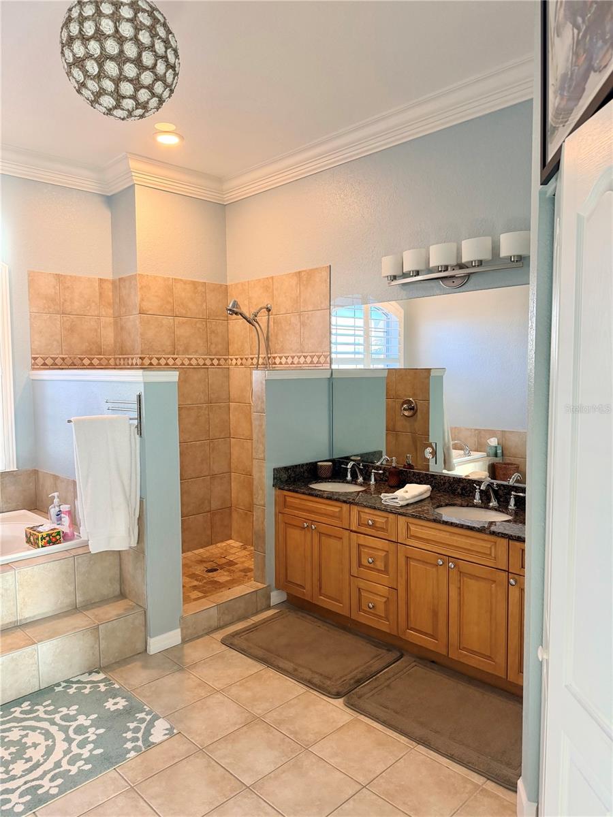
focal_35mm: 24
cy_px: 408
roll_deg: +0.2
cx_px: 306
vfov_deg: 71.6
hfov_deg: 56.8
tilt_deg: -4.1
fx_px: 567
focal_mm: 6.76
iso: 200
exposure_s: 1/60
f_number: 1.78
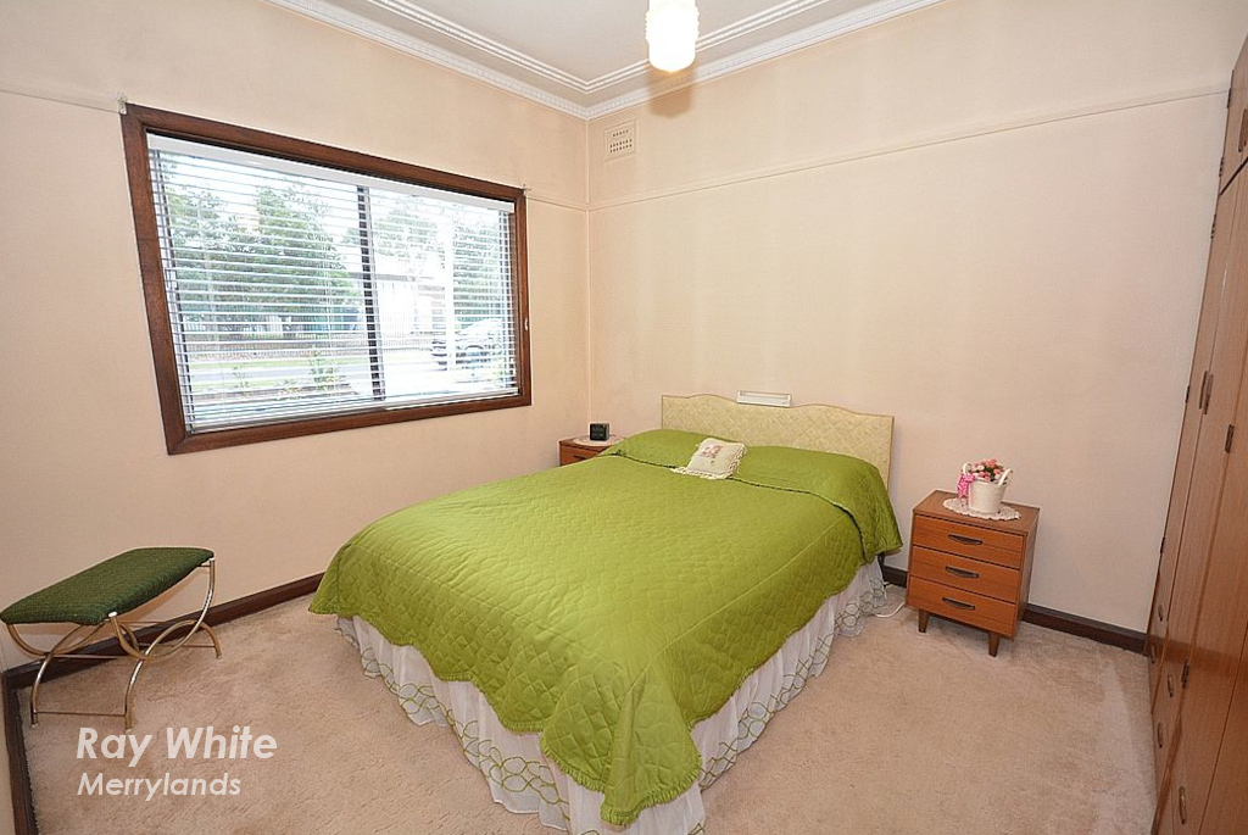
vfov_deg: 77.5
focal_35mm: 15
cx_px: 624
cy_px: 418
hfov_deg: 100.3
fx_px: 521
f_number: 4
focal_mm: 10
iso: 220
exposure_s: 1/60
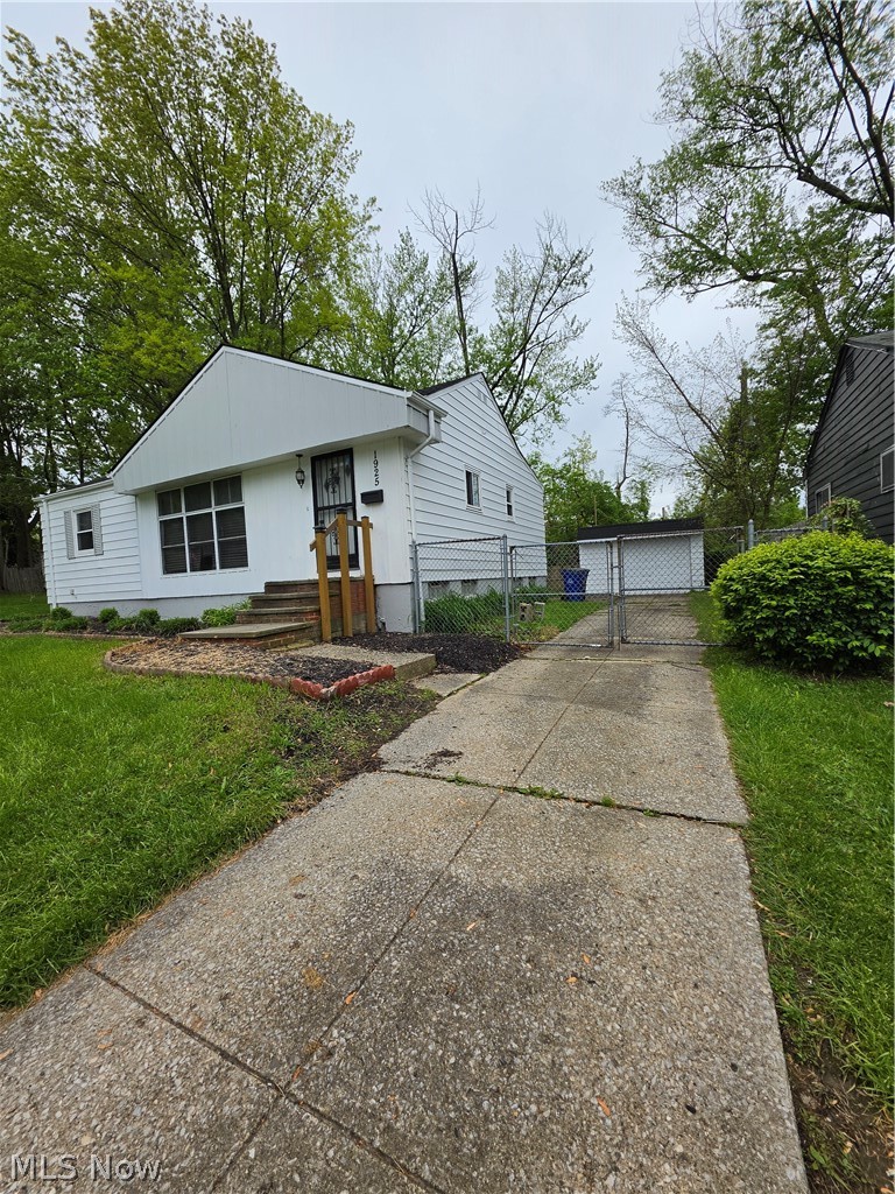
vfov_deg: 106.2
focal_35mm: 13
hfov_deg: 89.9
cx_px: 448
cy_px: 597
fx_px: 448
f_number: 1.9
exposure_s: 1/1067
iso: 32
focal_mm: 2.2
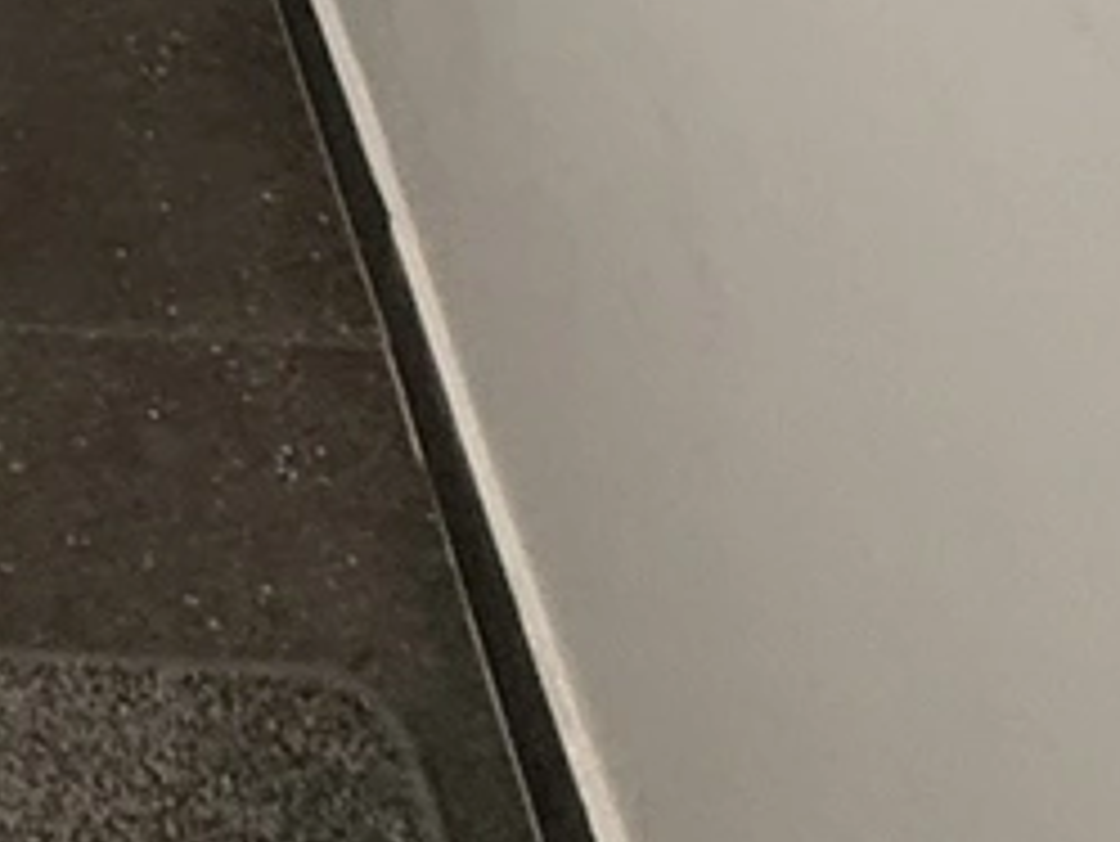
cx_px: -450
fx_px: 2622
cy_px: -1252
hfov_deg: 21.2
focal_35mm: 81
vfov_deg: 13.1
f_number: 2.2
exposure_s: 1/50
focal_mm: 2.22
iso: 250
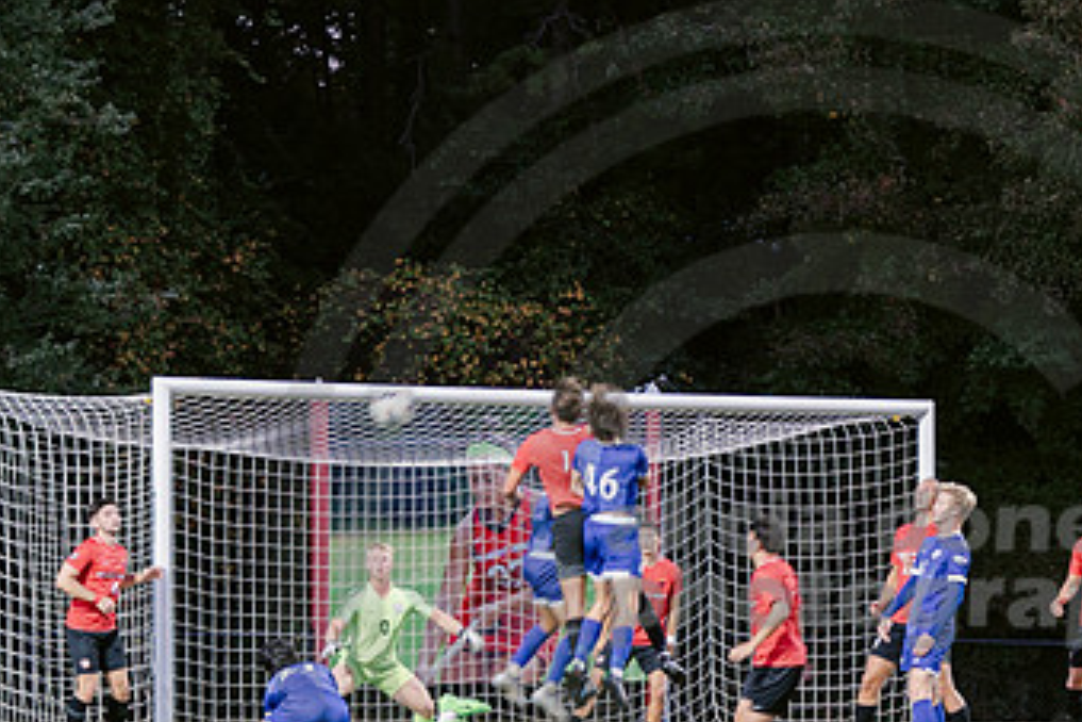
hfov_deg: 9.2
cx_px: 1233
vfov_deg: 6.2
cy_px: 748
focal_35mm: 221
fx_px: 6642
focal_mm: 90
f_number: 2.8
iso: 640
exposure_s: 1/80
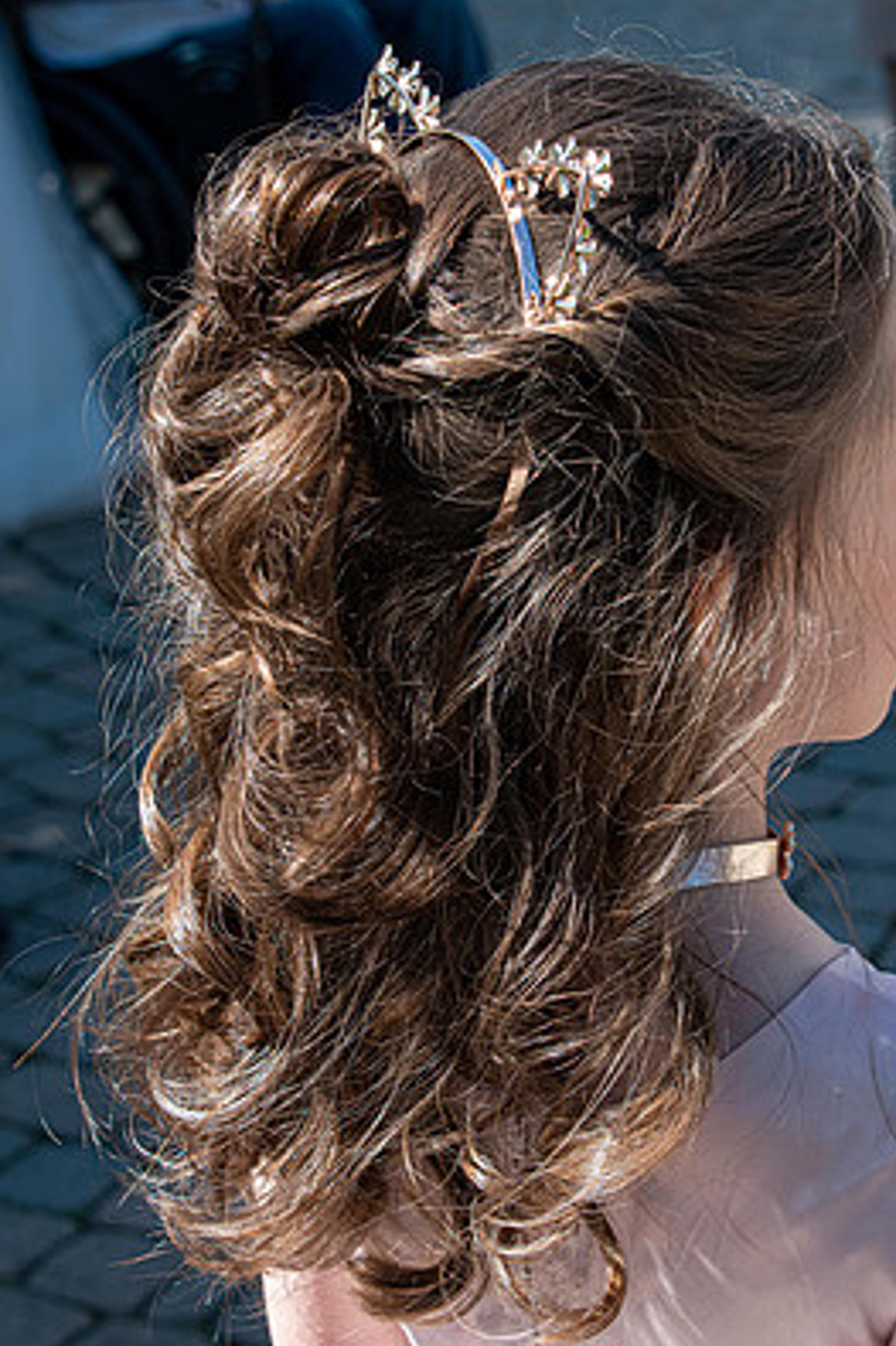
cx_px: 484
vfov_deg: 21.7
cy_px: 644
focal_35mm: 94
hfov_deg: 14.5
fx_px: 3512
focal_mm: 55
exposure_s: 1/250
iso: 250
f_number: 8
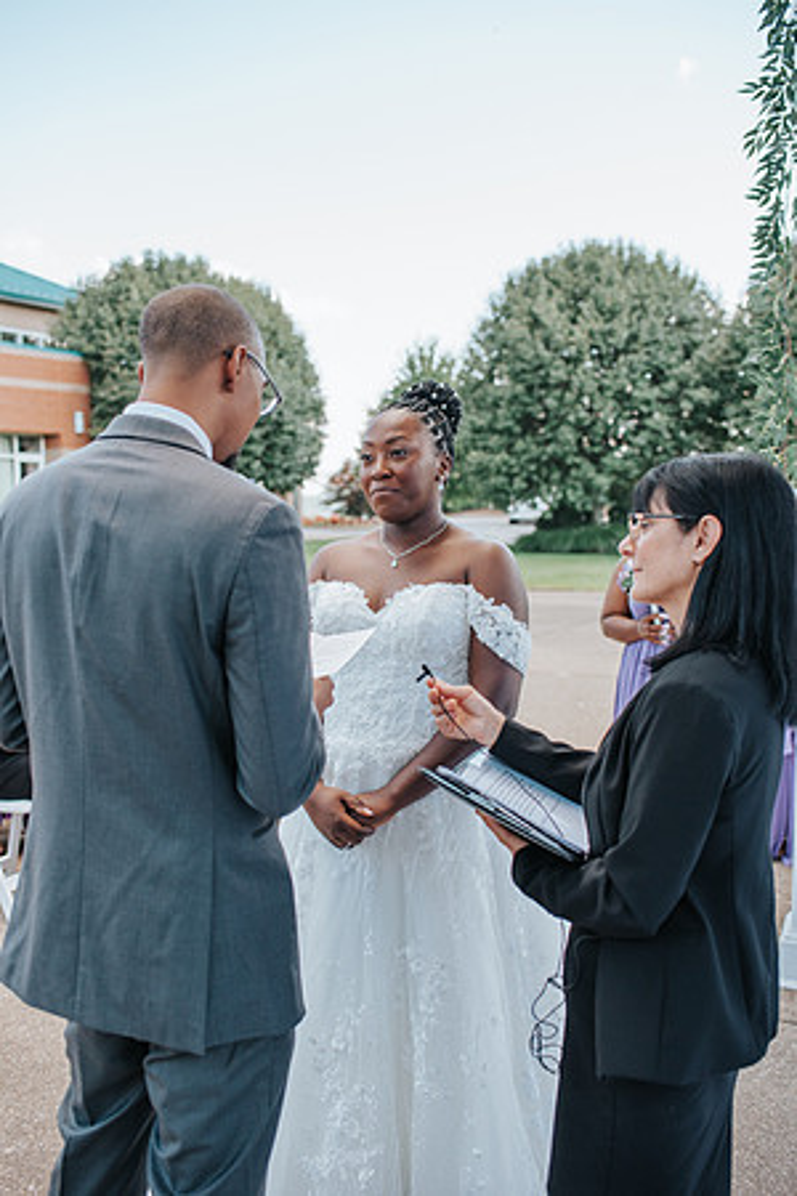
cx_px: 398
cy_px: 598
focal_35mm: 35
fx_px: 1162
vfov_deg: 54.4
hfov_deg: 37.9
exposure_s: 1/1000
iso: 400
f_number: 3.2
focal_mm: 35
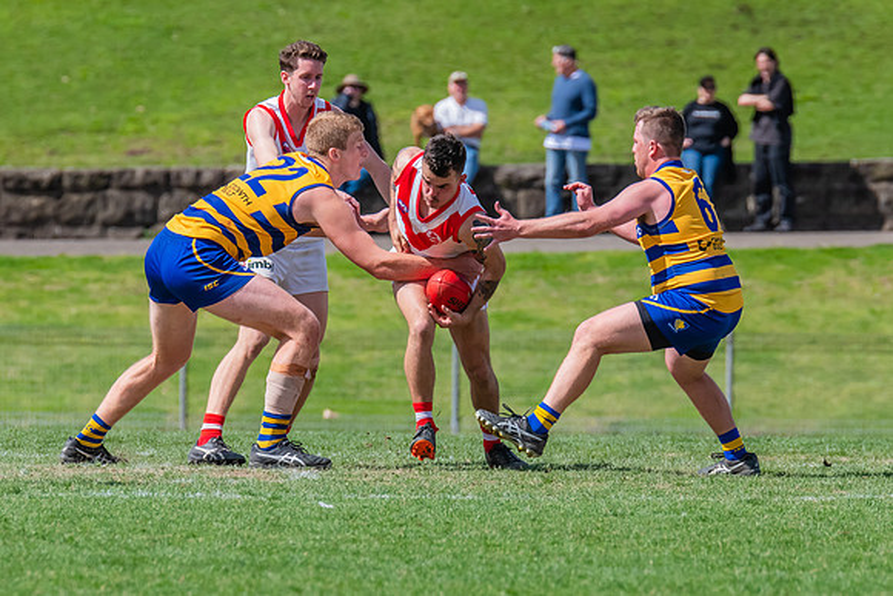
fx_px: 17740
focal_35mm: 715
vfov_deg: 1.9
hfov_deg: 2.9
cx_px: 450
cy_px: 230
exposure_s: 1/1600
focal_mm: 420
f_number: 8
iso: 800
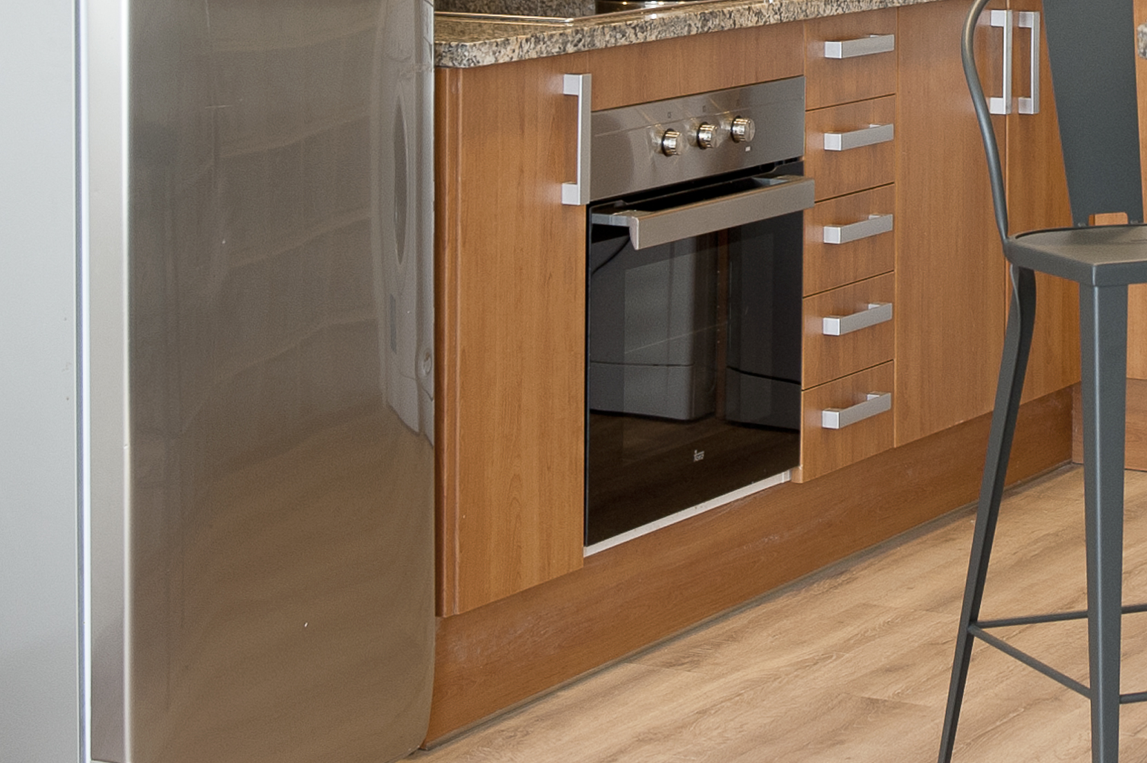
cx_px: 1249
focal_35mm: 82
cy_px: -37
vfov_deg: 16.2
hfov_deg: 23.3
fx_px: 2611
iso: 400
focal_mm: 32
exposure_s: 1/40
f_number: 4.5
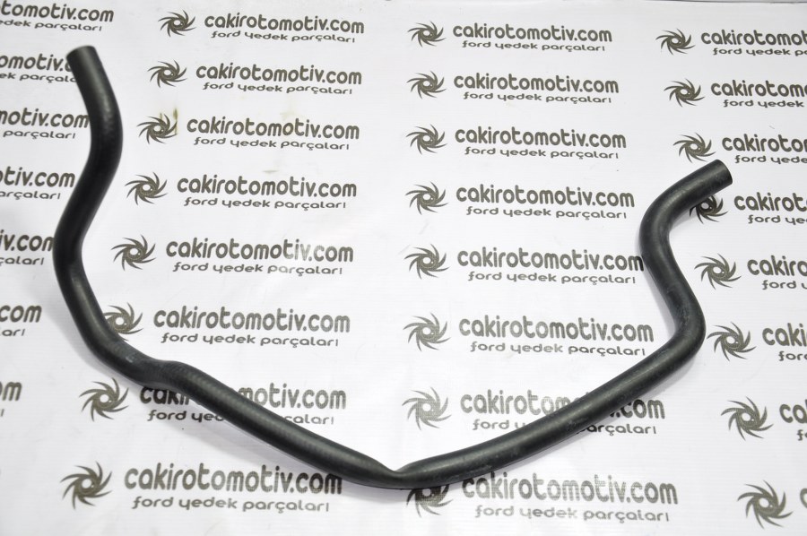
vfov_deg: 28.0
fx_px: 1075
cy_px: 268
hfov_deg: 41.2
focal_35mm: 48
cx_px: 404
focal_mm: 32
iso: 200
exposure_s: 1/15
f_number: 4.2
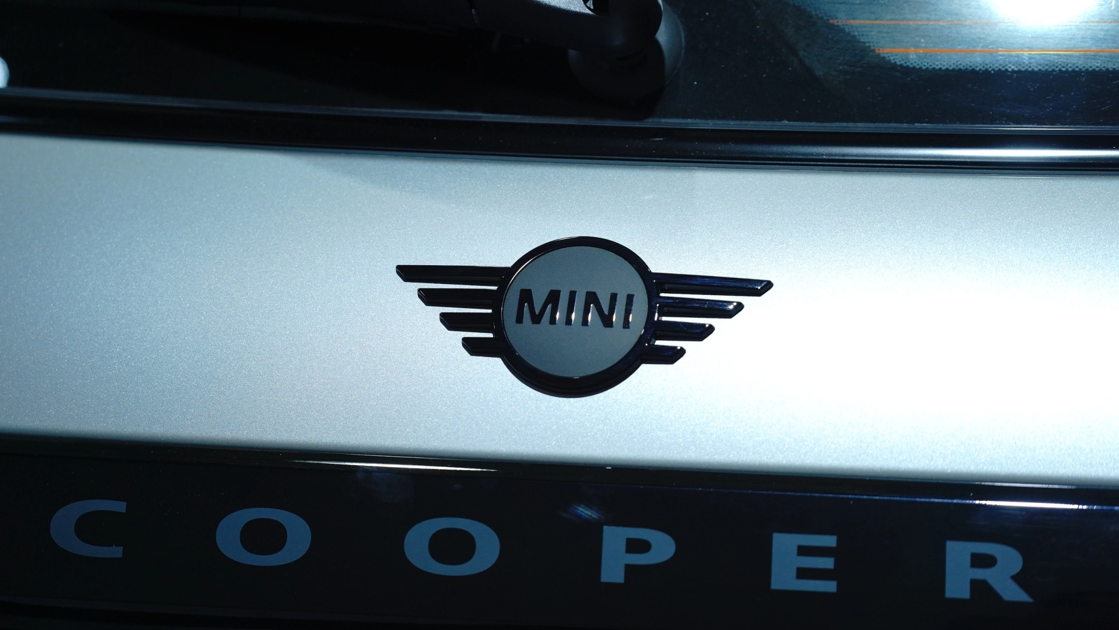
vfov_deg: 7.2
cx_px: 560
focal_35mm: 169
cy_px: 310
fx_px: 5014
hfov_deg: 12.7
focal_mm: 161
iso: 500
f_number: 4
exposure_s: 1/250
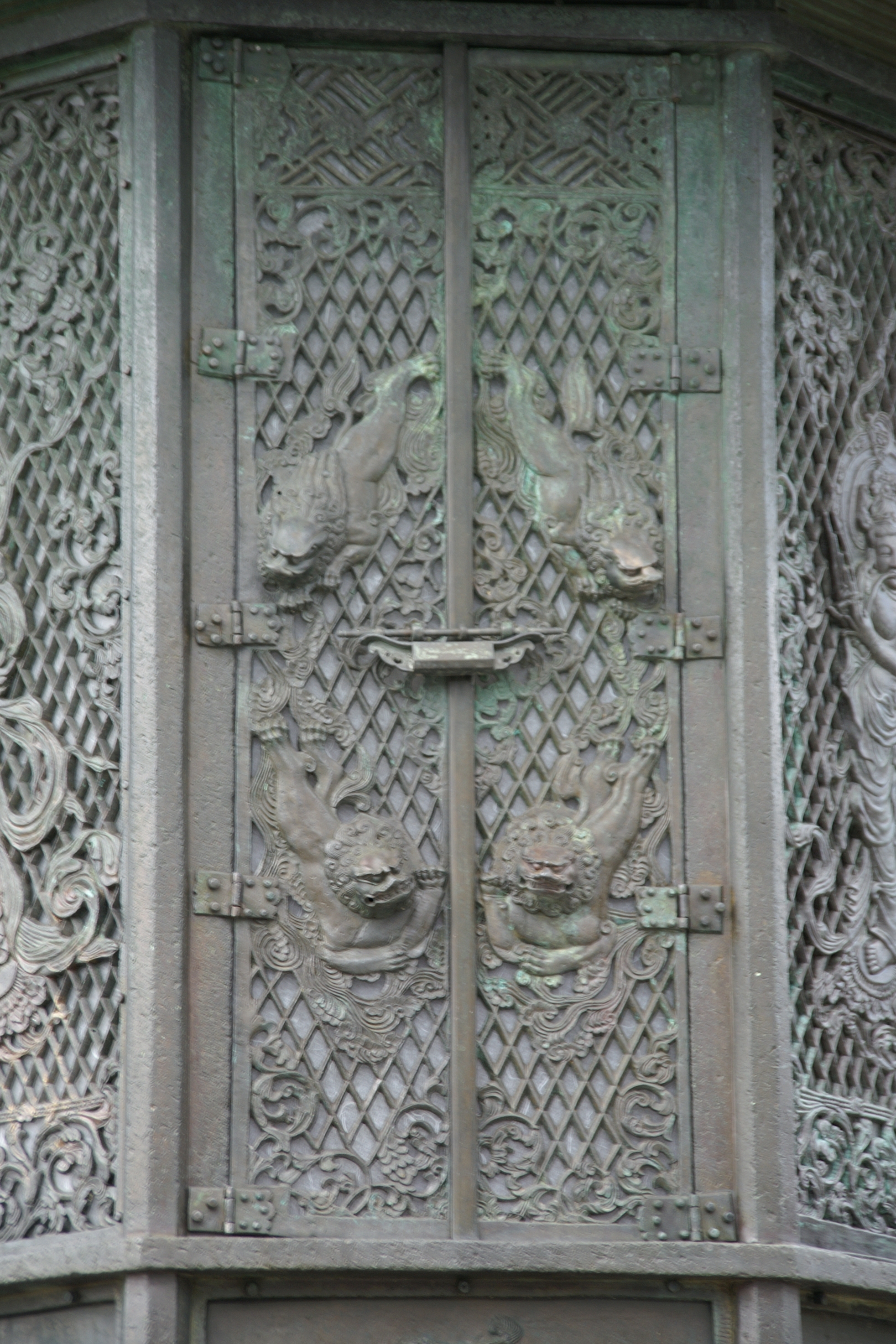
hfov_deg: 9.0
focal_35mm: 153
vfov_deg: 13.4
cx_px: 442
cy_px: 659
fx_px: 5713
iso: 100
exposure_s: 1/60
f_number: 5.6
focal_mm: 100
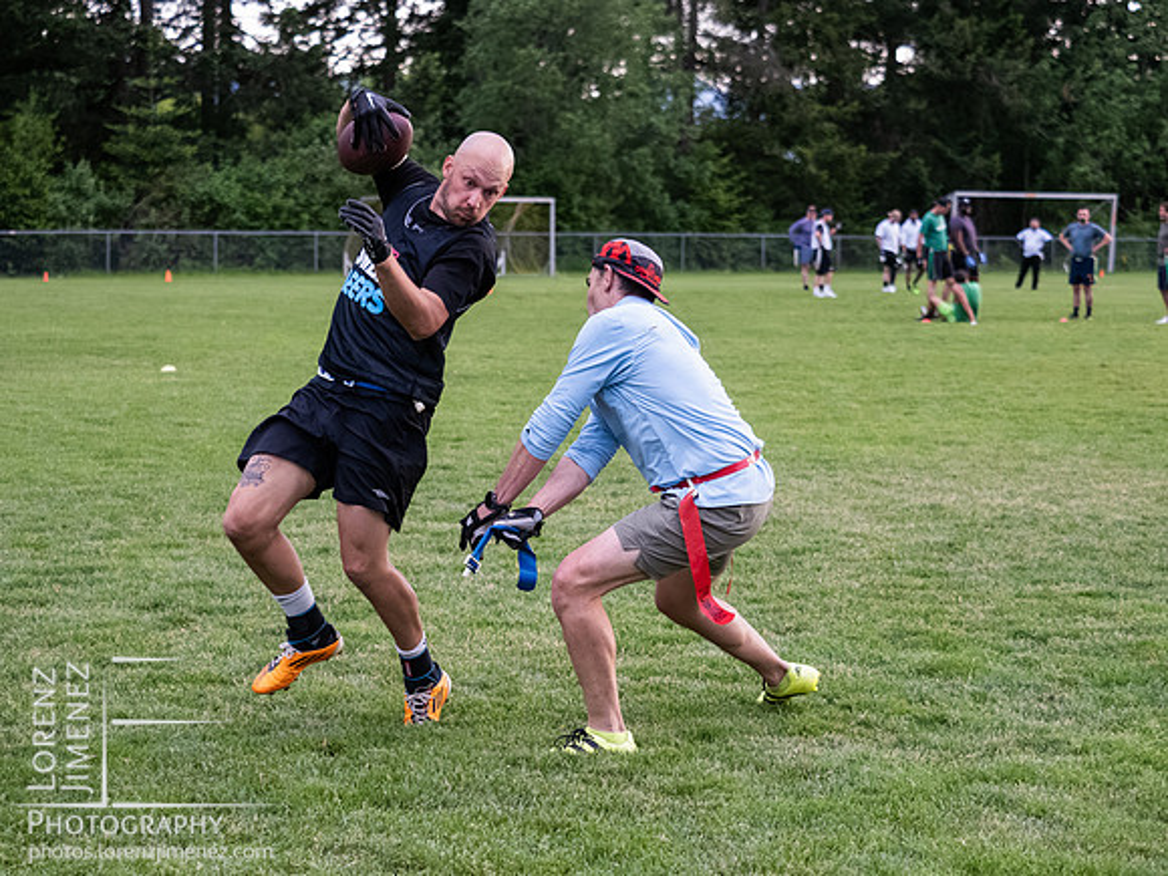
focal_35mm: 87
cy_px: 438
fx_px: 2926
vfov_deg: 17.0
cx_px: 584
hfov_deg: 22.6
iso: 2500
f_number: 2.8
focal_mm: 40
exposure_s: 1/1250
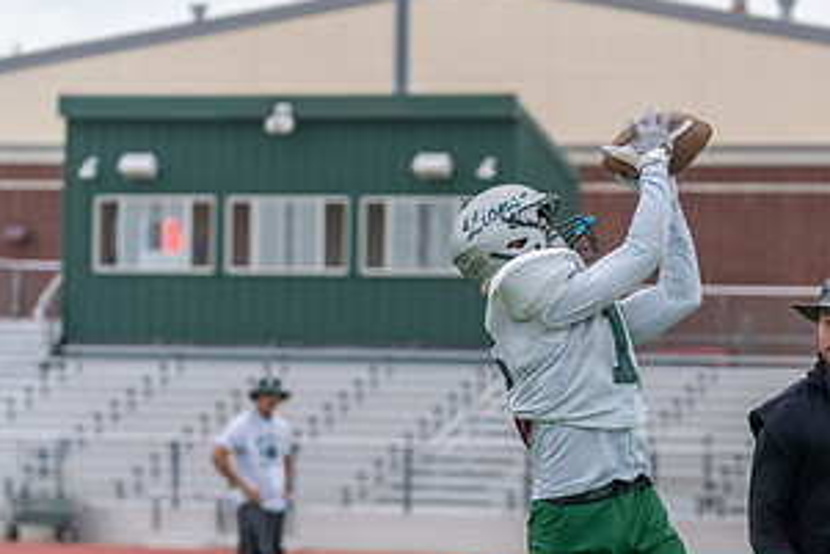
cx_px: 662
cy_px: 503
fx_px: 4936
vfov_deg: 6.4
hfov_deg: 9.6
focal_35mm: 214
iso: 160
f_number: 3.5
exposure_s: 1/1250
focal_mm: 111
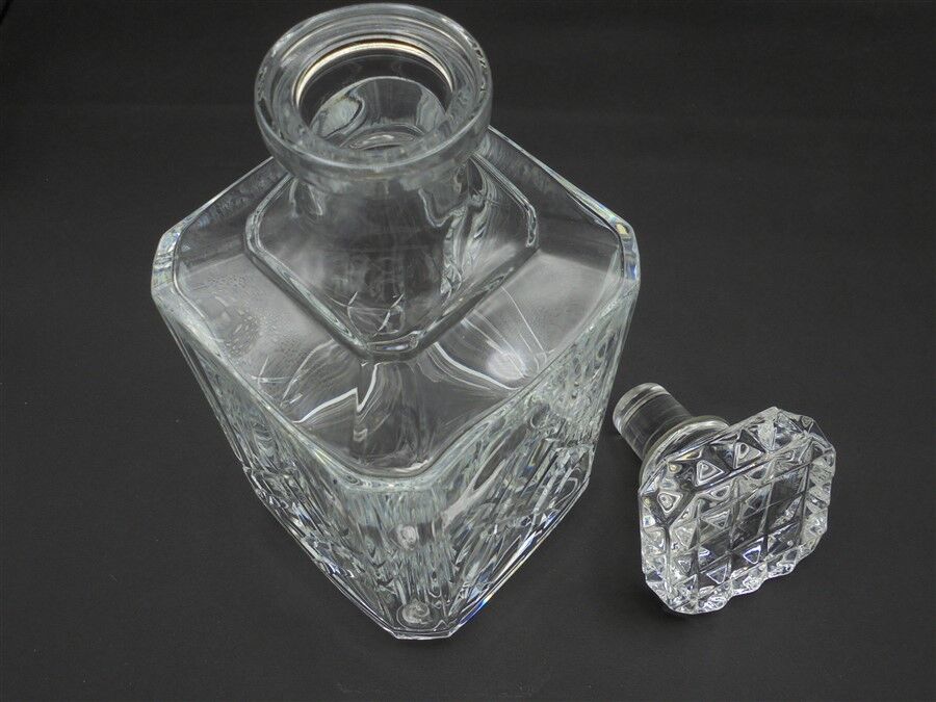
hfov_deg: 54.0
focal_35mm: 34
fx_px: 919
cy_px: 351
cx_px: 468
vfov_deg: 41.8
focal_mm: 6.1
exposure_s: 1/30
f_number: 4
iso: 100
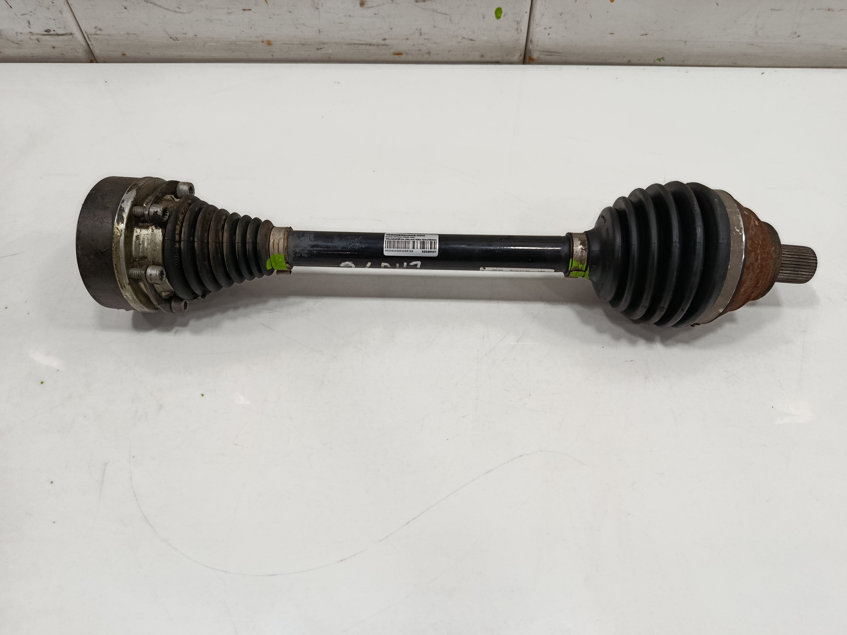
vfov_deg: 56.8
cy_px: 318
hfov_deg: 71.6
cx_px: 424
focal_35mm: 24
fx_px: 587
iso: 882
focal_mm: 5.24
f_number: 1.7
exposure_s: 1/100
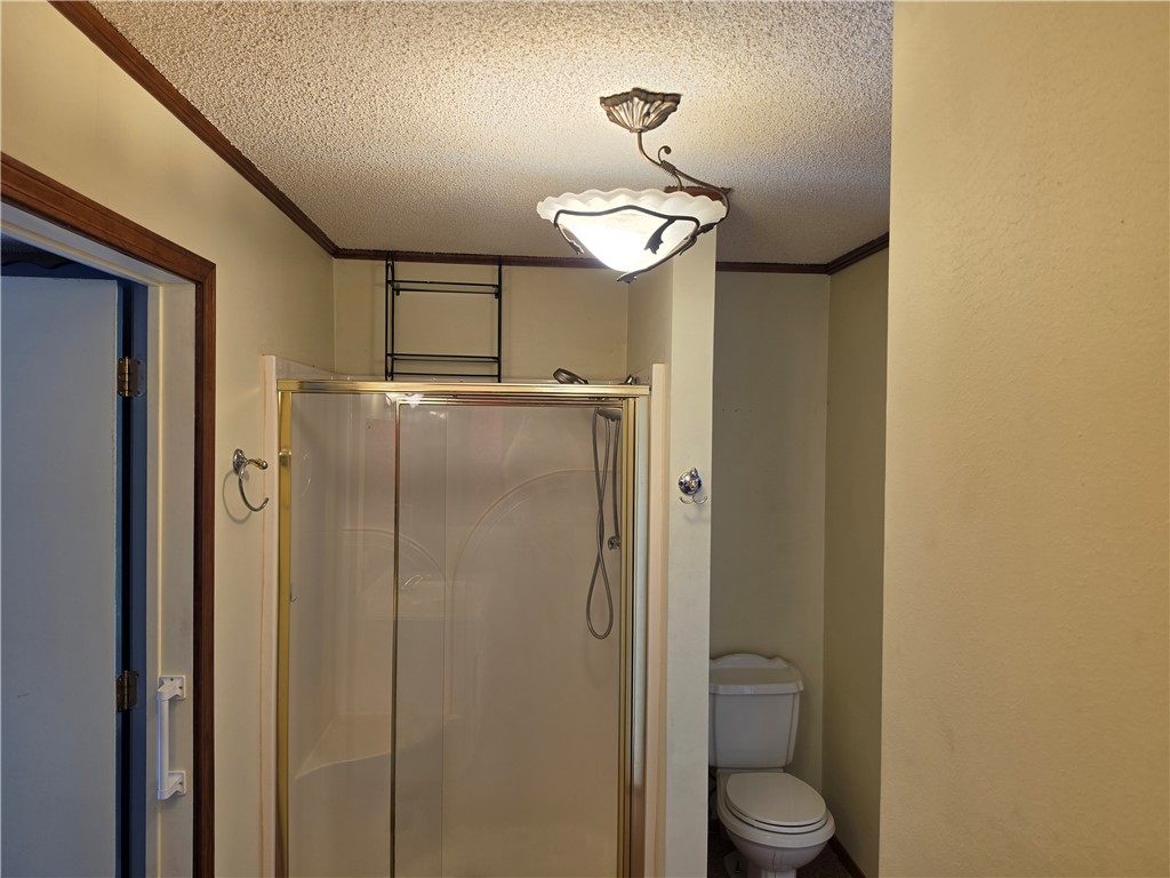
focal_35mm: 23
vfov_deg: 58.9
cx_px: 585
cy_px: 439
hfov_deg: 73.9
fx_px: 777
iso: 50
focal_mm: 6.5
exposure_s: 1/120
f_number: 1.4
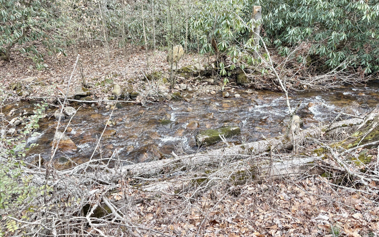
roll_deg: +2.5
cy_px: 121
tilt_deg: -23.9
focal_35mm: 28
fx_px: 289
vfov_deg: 44.5
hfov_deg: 66.5
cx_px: 188
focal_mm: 5.96
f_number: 1.6
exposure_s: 1/155
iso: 32
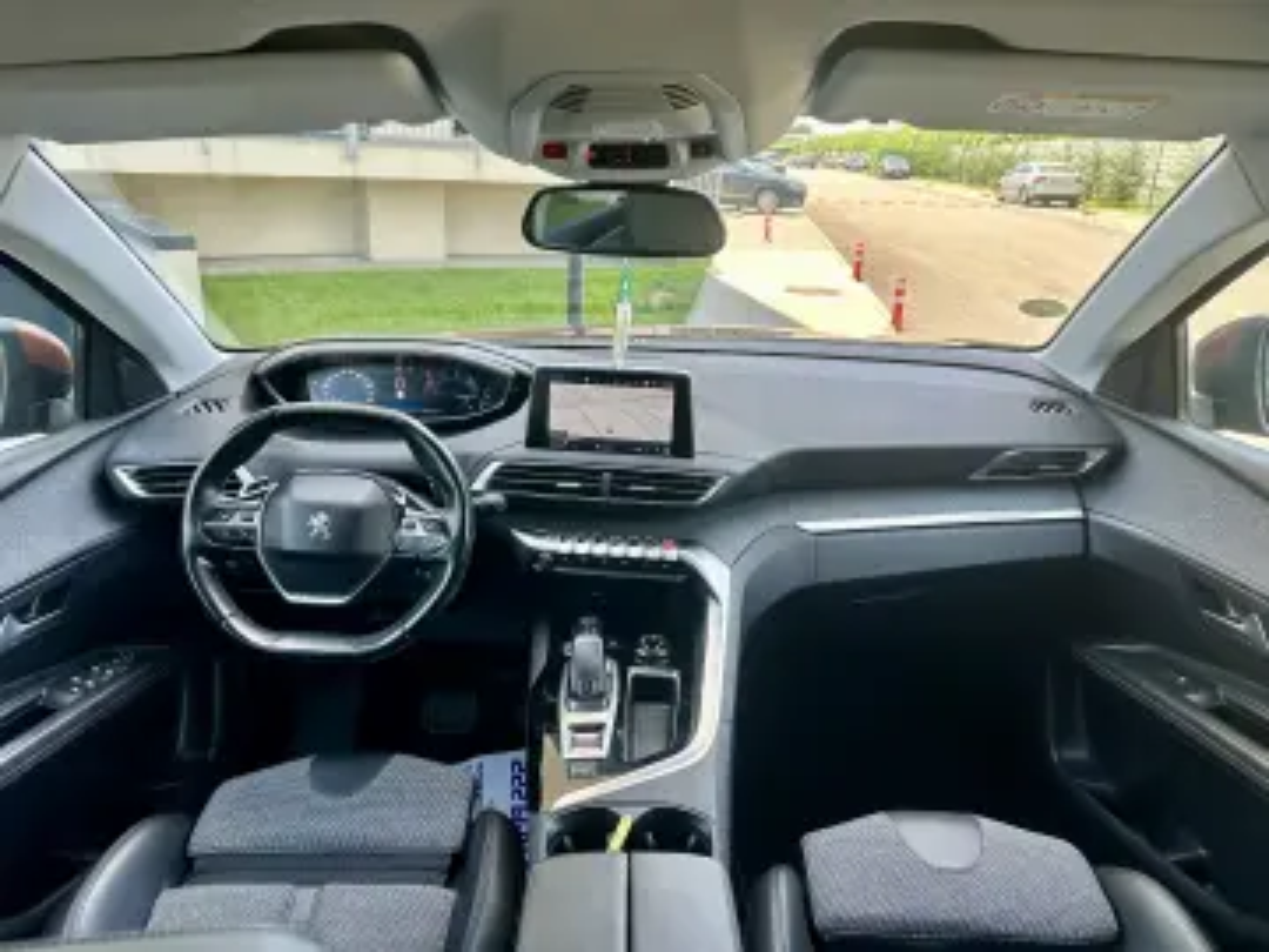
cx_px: 634
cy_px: 476
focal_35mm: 24
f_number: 1.78
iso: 64
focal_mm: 6.86
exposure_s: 1/242
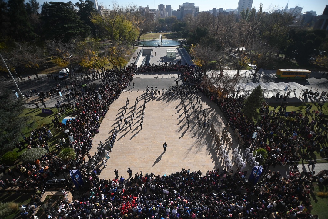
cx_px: 164
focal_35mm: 17
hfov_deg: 93.3
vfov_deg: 70.4
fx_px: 155
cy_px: 110
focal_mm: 17
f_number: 4
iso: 400
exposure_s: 1/4000
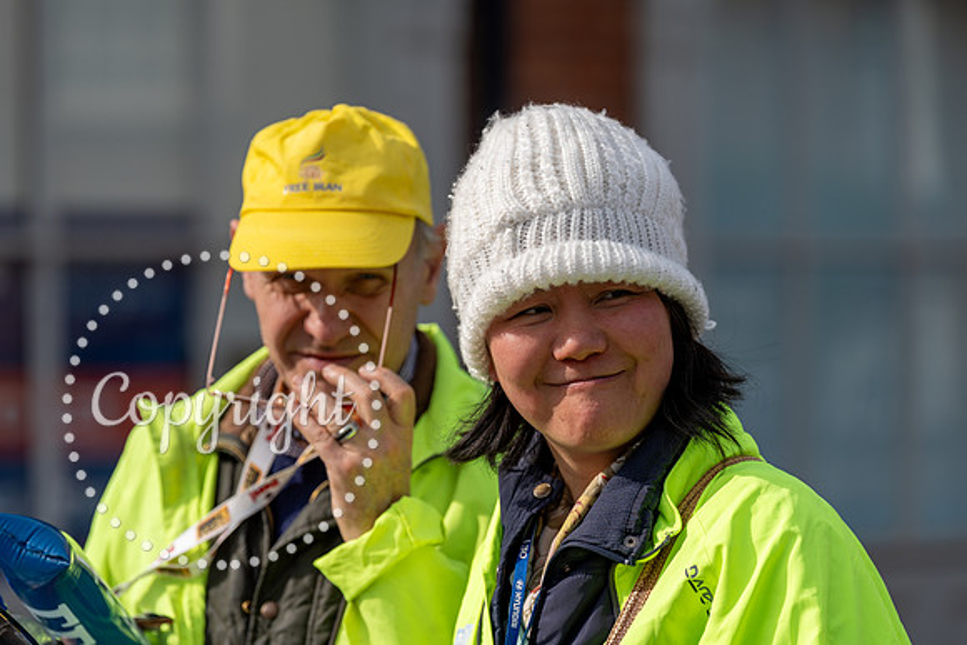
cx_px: 484
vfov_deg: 8.2
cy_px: 322
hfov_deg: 12.2
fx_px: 4514
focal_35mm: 168
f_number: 4
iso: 125
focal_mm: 168
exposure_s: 1/1000
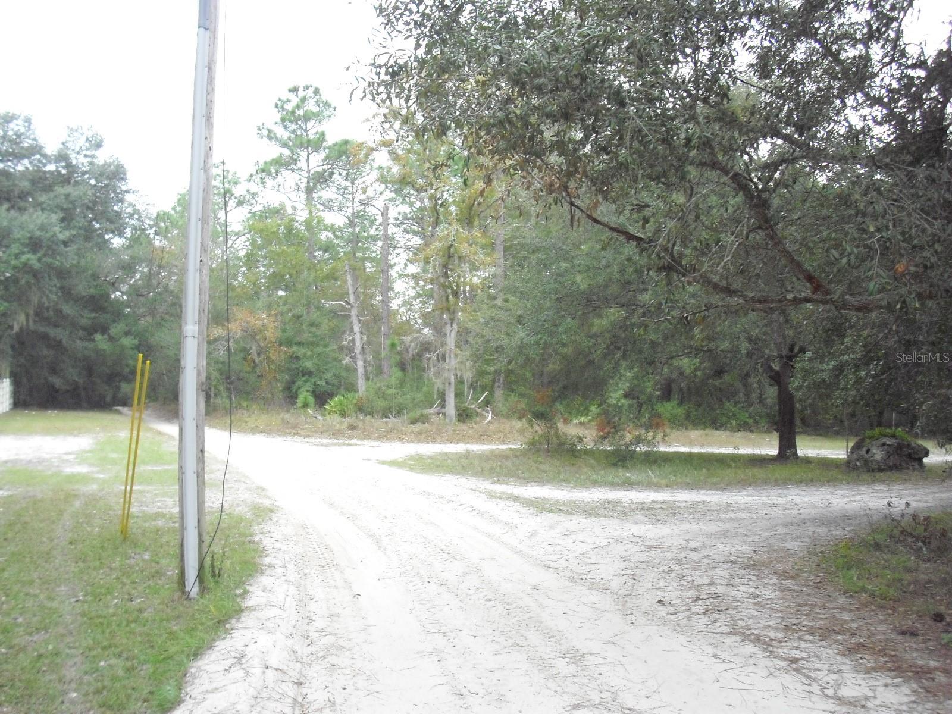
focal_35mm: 38
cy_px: 357
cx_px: 476
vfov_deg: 37.7
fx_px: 1045
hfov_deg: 49.0
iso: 200
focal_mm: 6.2
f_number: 2.8
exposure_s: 1/100
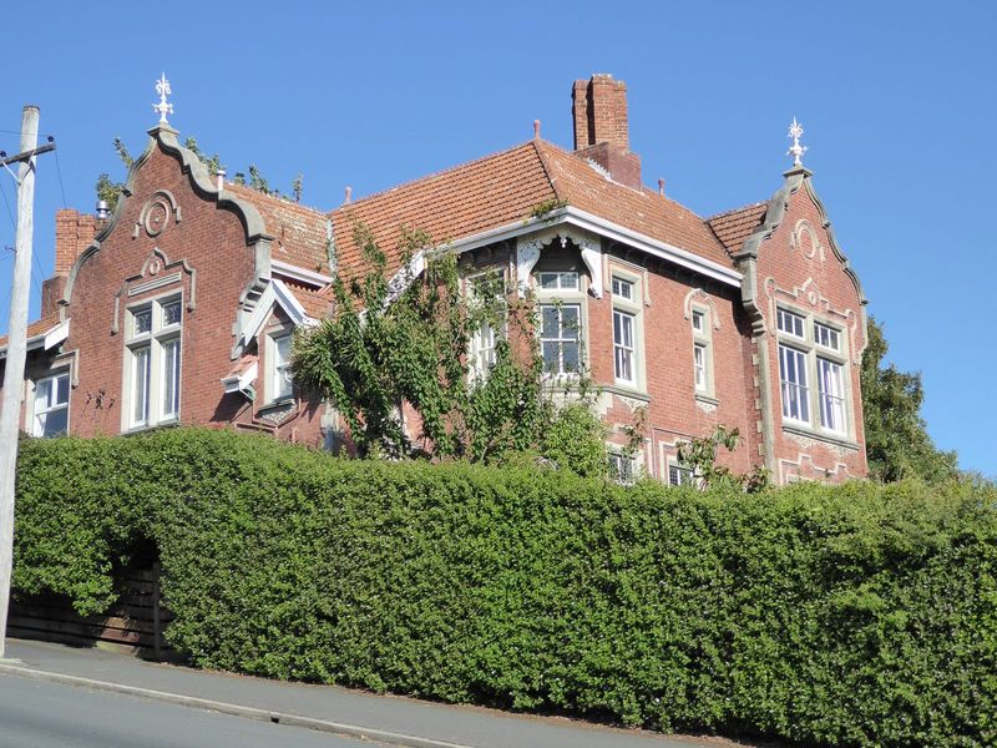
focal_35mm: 57
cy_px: 374
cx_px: 498
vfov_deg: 25.7
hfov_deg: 33.8
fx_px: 1642
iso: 160
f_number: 4.1
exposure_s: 1/640
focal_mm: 9.6
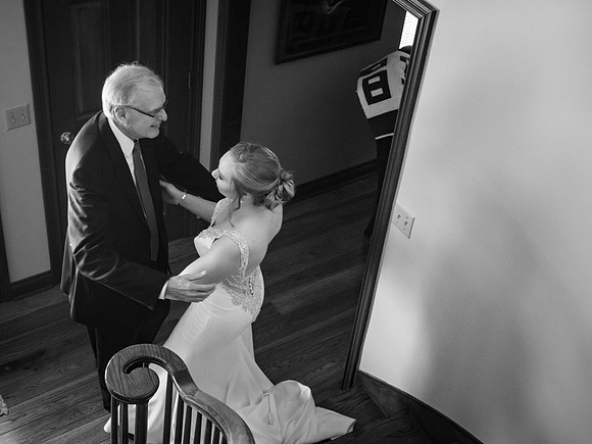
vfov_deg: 28.0
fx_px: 889
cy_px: 222
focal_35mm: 52
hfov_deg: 36.8
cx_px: 296
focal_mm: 26
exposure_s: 1/100
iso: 2000
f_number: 2.8
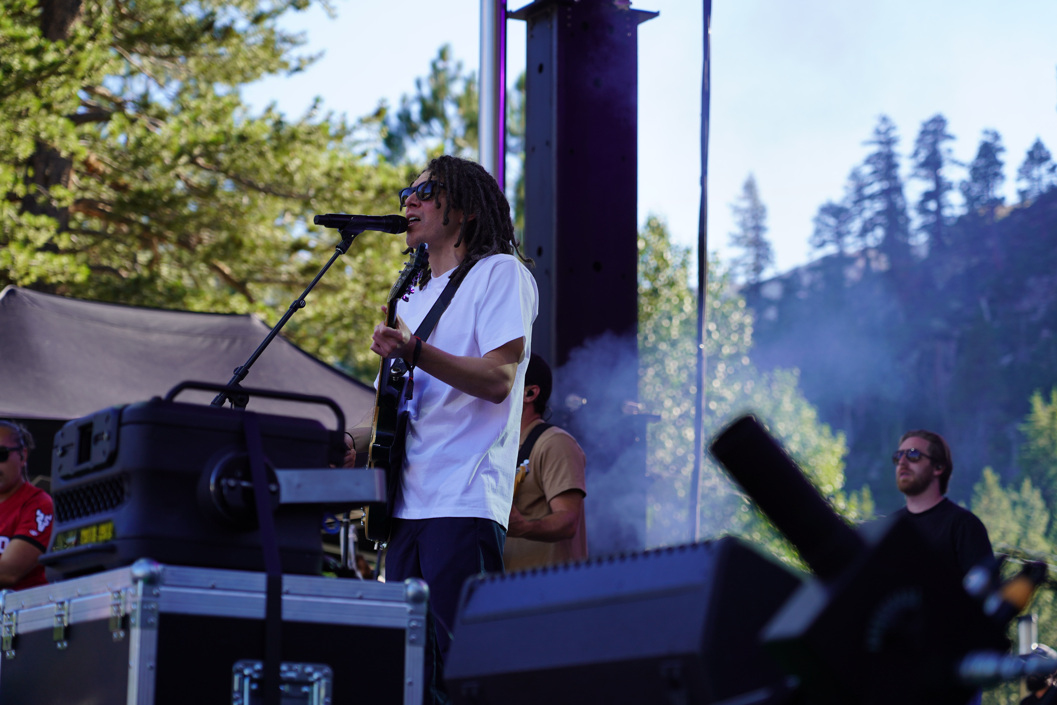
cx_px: 528
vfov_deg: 13.0
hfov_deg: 19.5
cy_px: 352
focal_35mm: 105
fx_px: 3083
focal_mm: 105
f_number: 4.5
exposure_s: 1/200
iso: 100
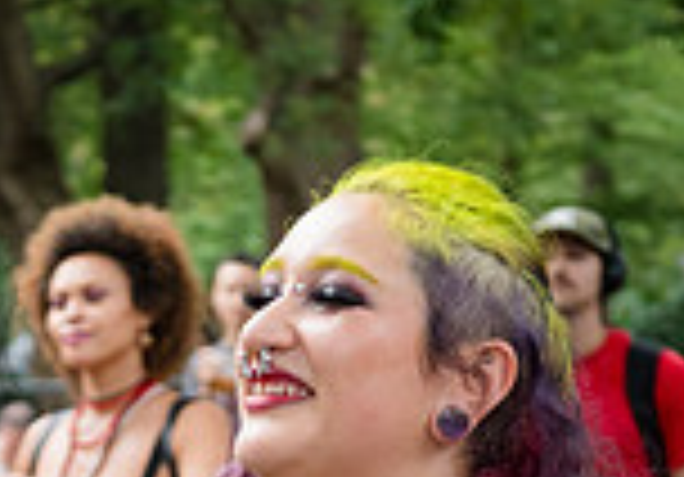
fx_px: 4375
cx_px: 94
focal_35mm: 227
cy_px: 741
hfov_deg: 8.9
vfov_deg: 6.2
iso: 2000
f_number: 4
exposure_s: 1/400
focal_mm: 56
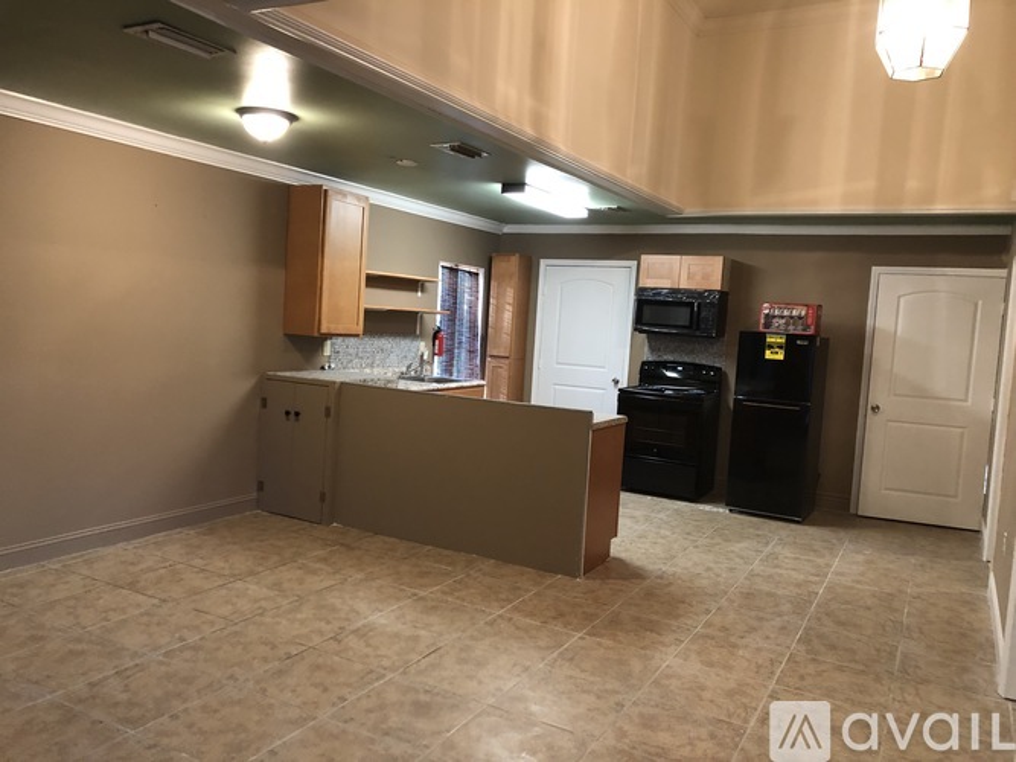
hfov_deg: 63.5
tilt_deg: -4.6
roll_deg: -3.9
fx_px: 822
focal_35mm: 28
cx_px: 508
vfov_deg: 49.7
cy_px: 381
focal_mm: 3.99
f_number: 1.8
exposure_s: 1/15
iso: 80
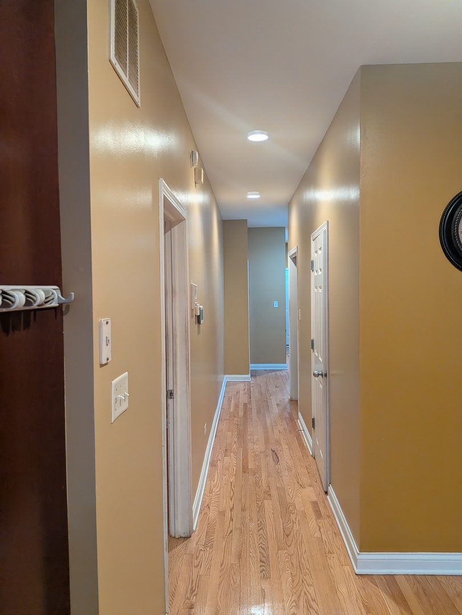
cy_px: 308
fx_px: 427
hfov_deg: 56.8
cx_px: 231
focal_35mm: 24
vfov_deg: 71.6
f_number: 1.7
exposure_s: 1/120
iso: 64
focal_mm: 4.53
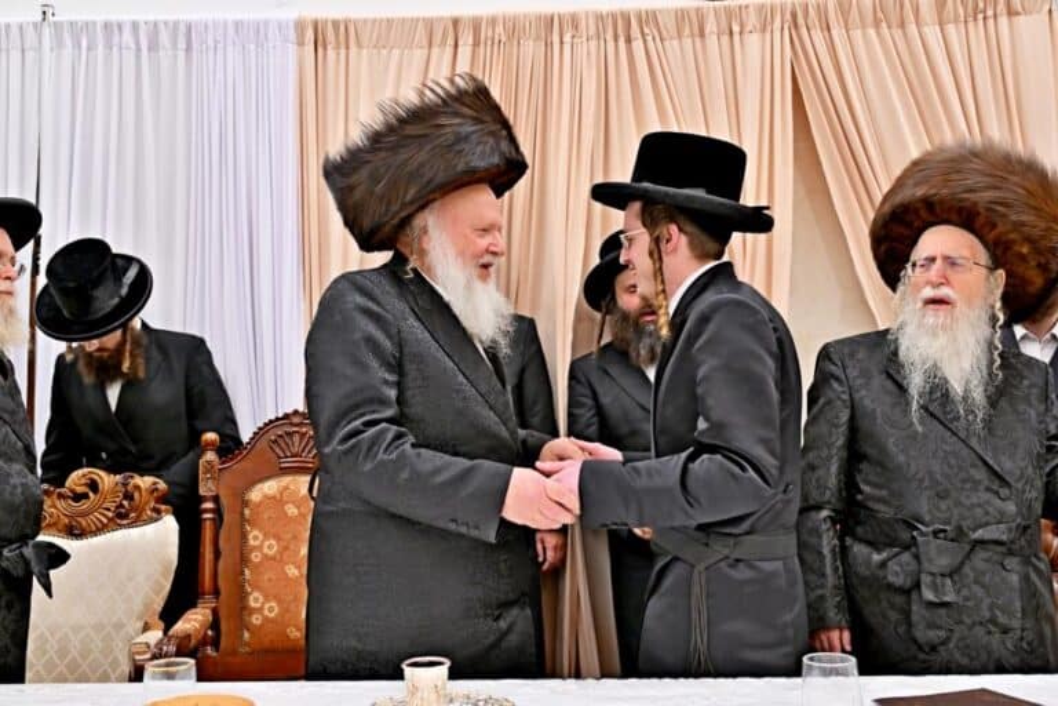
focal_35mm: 33
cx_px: 529
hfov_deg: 57.2
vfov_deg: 40.0
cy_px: 353
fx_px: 970
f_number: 4
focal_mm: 33
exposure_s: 1/200
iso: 640
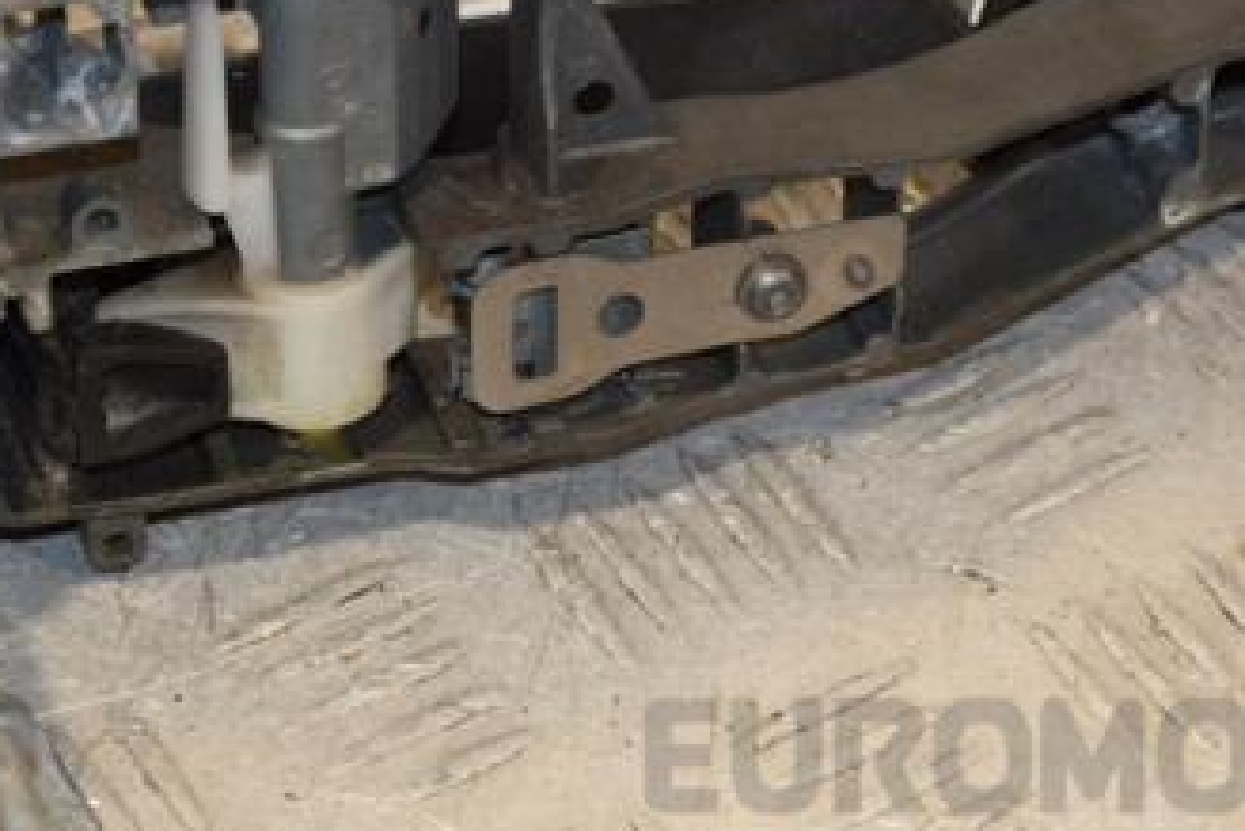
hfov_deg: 10.7
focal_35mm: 192
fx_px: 6643
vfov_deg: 7.2
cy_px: 250
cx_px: 573
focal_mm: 70
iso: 800
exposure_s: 1/200
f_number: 7.1
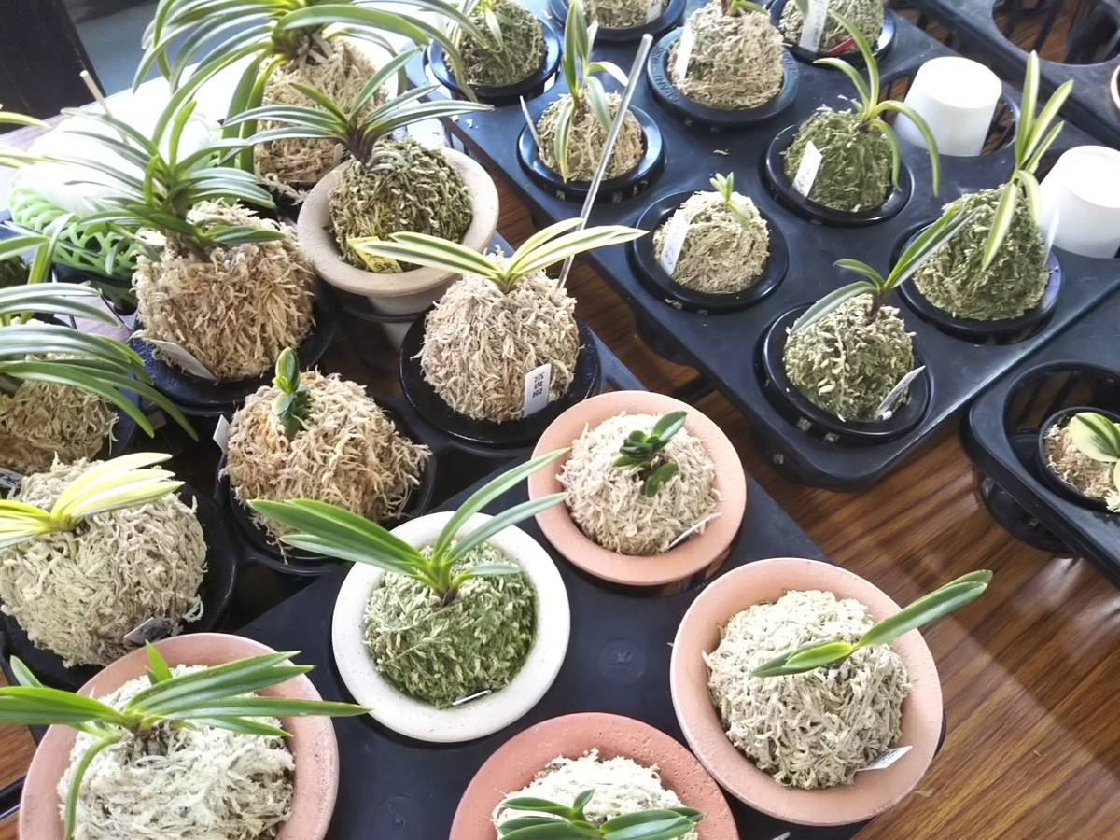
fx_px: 971
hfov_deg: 60.0
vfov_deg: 46.8
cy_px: 420
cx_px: 560
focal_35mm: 30
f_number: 2.2
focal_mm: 4
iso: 100
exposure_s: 1/33
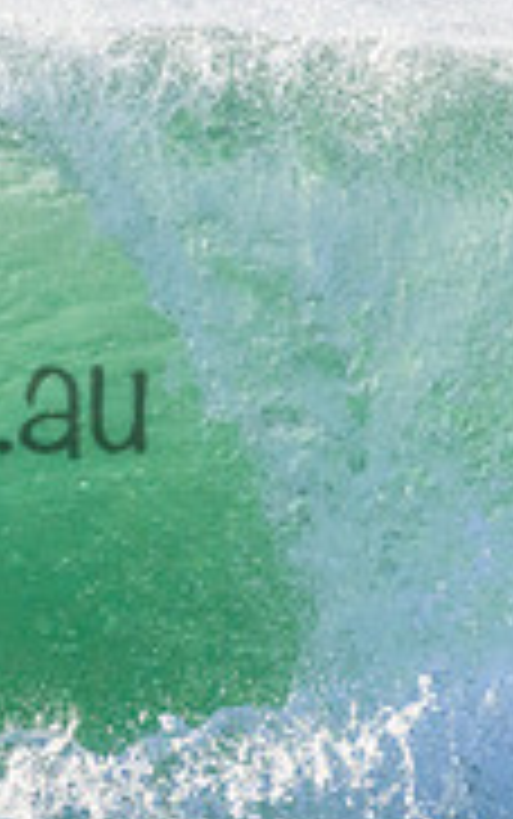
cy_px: 349
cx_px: -328
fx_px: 58069
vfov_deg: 0.8
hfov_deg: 0.5
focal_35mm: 2600
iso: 2000
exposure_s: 1/2000
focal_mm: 800
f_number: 11
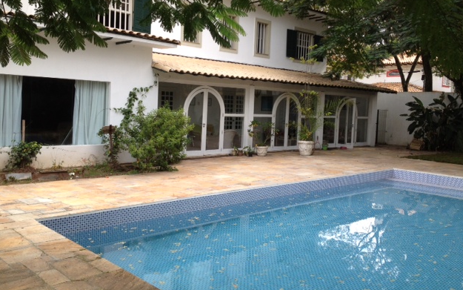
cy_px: 120
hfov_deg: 51.5
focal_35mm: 38
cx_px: 234
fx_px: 480
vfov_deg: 33.5
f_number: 2.4
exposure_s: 1/298
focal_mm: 4.28
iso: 50
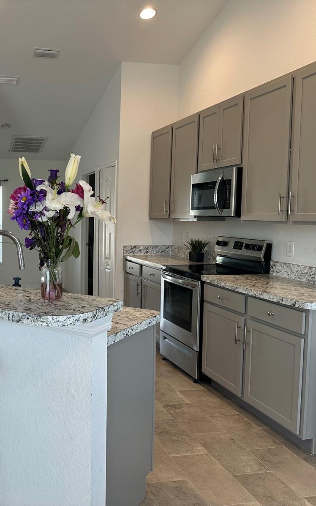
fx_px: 469
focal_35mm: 34
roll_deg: +0.2
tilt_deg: -4.4
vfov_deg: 56.7
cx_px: 55
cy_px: 253
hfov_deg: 35.8
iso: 125
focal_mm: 6.86
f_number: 1.78
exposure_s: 1/120
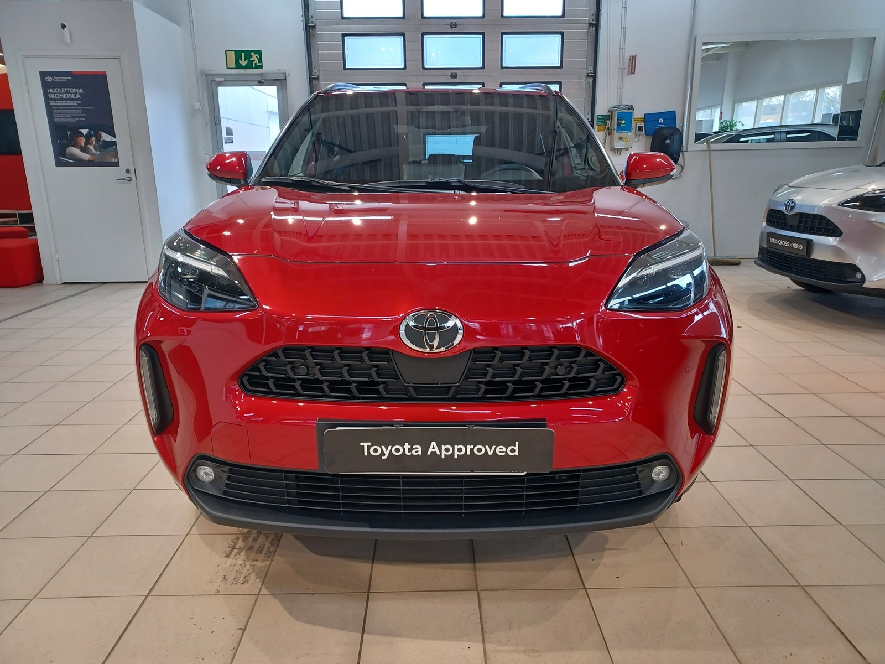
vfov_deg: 54.9
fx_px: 639
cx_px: 442
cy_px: 332
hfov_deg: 69.4
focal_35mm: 25
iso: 125
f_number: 1.8
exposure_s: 1/50
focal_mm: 4.6
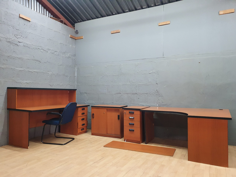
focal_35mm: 26
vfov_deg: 53.1
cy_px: 88
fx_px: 177
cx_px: 118
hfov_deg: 67.3
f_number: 2.4
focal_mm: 4.32
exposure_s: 1/50
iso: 640
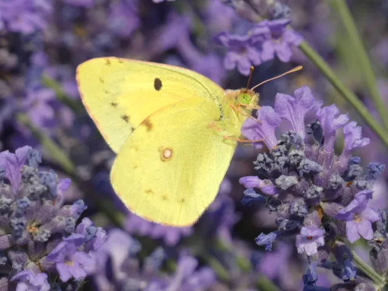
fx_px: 5425
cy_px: 146
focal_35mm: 484
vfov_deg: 3.1
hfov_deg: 4.1
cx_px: 194
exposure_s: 1/400
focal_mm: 86.7
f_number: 5.6
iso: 80
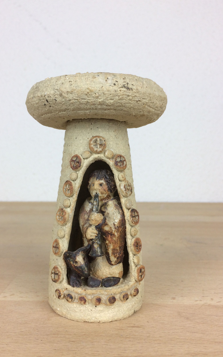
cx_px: 97
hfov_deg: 40.5
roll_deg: +1.2
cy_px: 178
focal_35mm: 31
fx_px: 301
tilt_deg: -4.9
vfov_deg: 61.2
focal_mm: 4.15
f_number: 2.2
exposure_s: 1/100
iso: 50
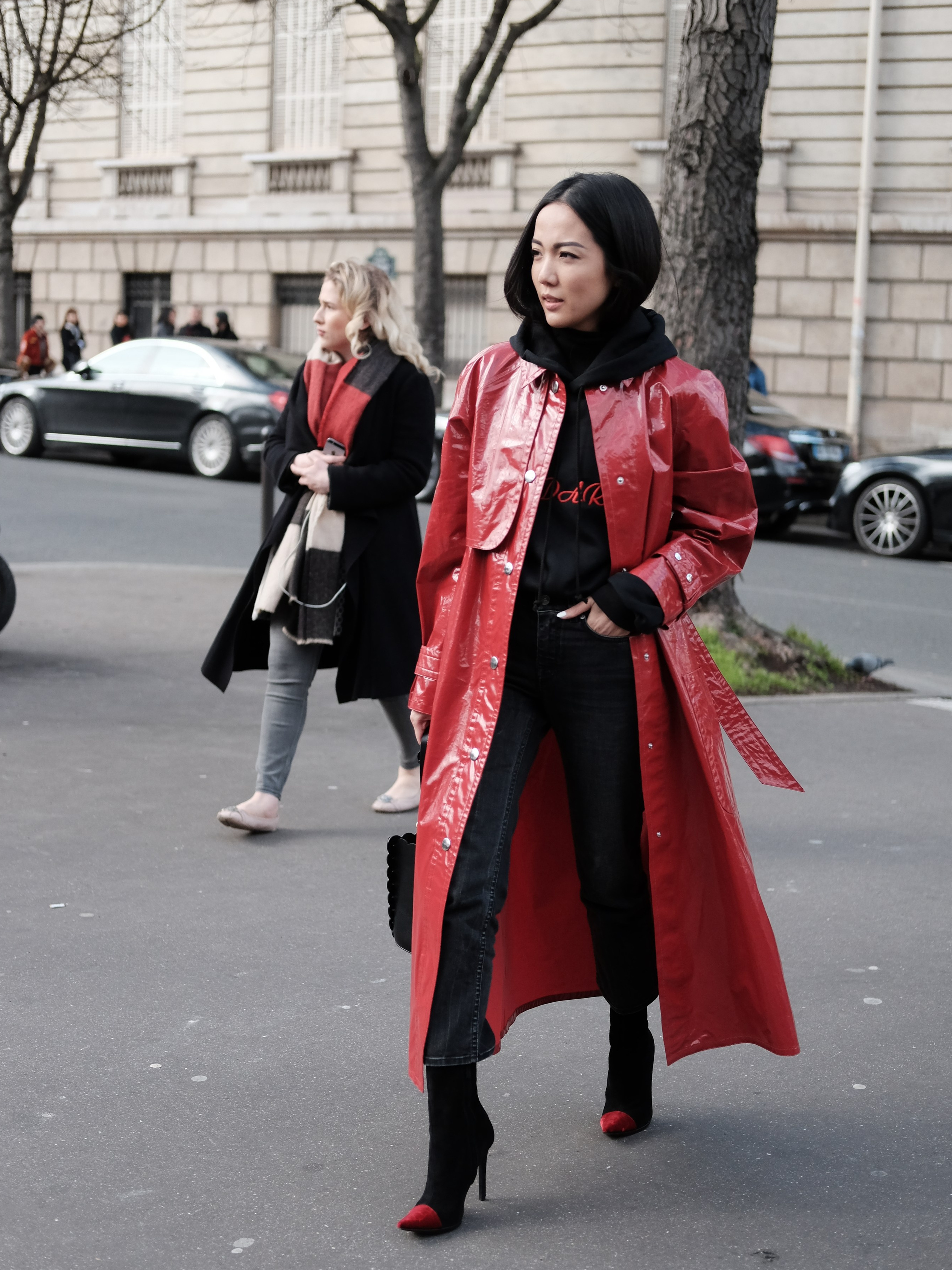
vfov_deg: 33.2
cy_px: 678
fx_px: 2127
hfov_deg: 25.2
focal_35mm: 58
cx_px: 478
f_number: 2
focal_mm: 35
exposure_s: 1/4000
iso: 800
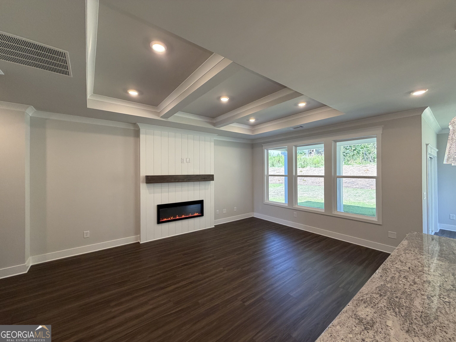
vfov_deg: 85.7
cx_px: 228
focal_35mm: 14
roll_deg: +0.4
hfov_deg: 102.1
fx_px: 184
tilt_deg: +0.2
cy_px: 171
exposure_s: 1/120
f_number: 2.2
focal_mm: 2.22
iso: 200
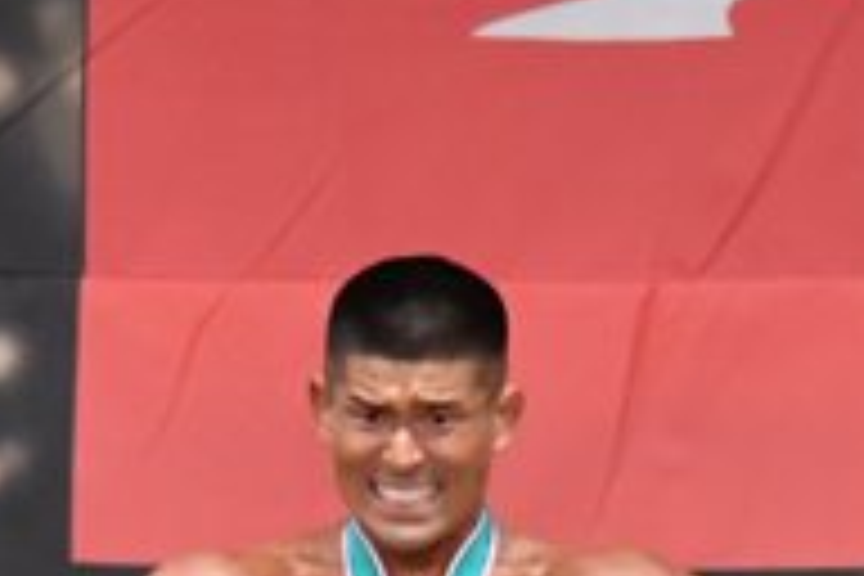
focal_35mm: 815
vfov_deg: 1.7
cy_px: 1053
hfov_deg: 2.5
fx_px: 19558
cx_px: 2
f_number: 5.6
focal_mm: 135
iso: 6400
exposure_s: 1/400
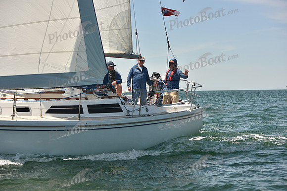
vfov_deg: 17.1
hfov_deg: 25.4
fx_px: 638
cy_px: 96
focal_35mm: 80
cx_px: 144
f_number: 5
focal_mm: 80
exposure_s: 1/800
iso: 250
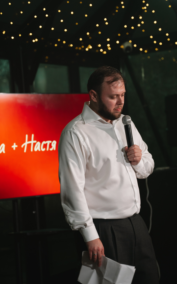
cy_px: 141
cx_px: 91
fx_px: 834
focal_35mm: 108
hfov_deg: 12.1
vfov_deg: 19.3
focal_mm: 70
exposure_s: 1/125
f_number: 2.8
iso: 200
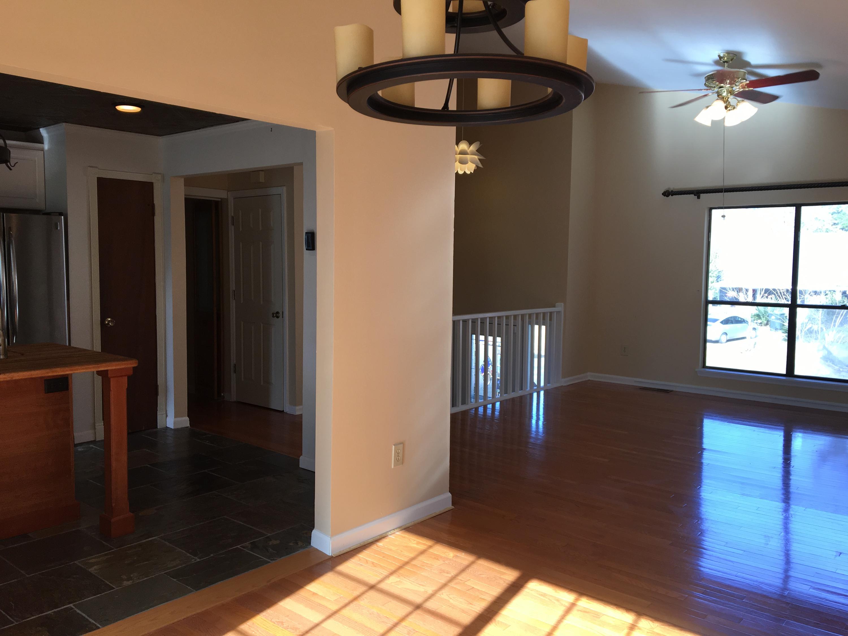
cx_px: 424
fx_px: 710
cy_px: 318
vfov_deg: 48.2
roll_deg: -0.8
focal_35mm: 29
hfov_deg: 61.7
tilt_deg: -6.3
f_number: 2.2
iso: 32
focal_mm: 4.15
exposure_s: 1/120
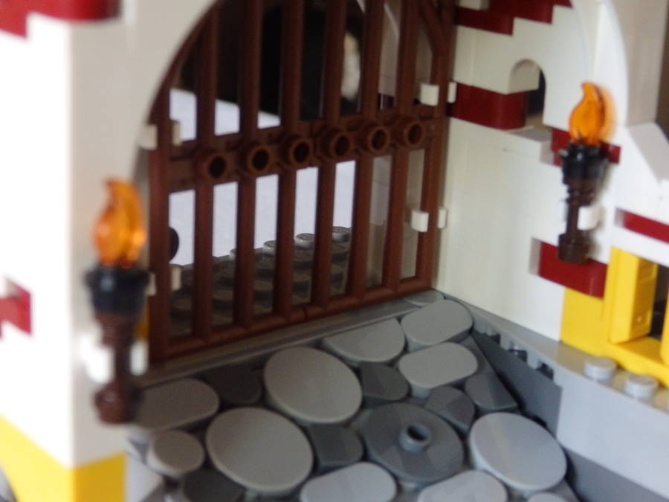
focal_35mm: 66
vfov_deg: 22.3
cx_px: 334
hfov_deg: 29.4
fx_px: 1276
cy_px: 251
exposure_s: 1/13
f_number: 4.4
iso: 800
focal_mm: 11.9
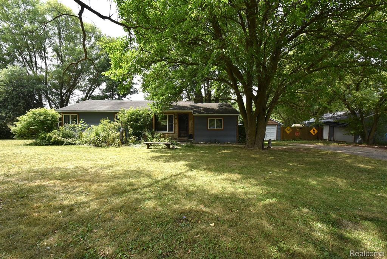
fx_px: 161
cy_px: 130
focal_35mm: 15
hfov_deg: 100.4
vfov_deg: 77.4
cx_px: 194
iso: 560
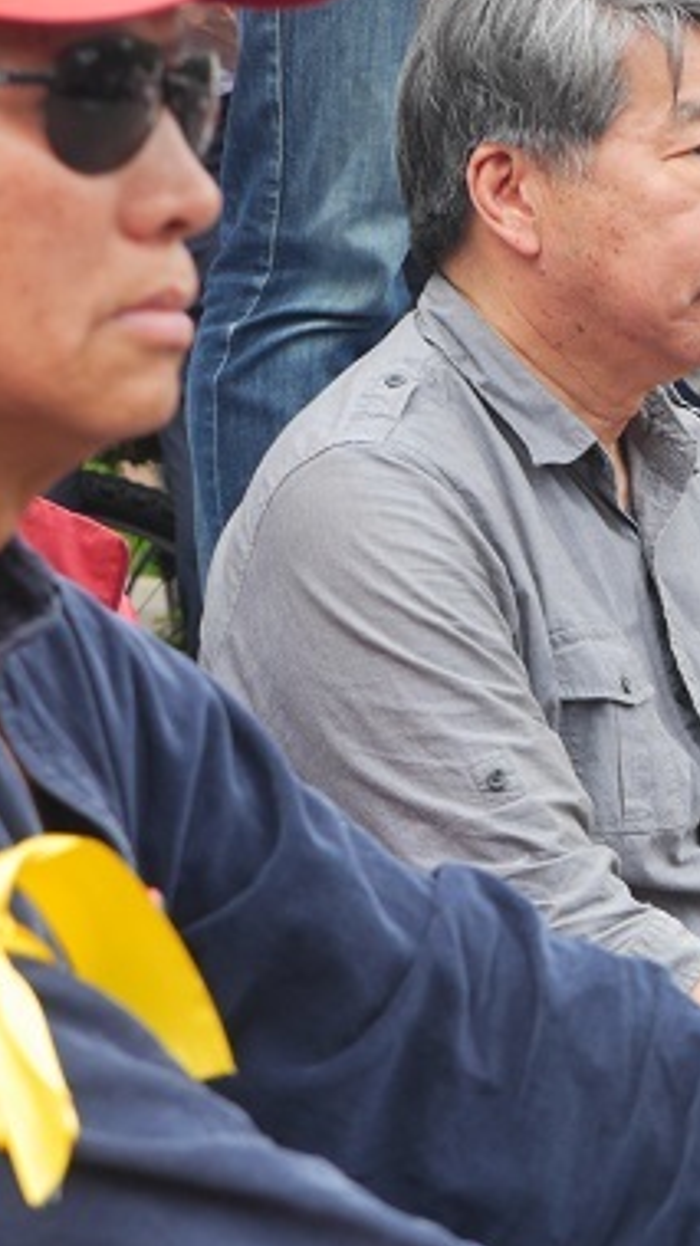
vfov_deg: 12.6
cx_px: 1131
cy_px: 590
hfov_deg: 7.0
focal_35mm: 171
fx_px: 5646
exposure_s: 1/160
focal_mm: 35
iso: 200
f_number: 4
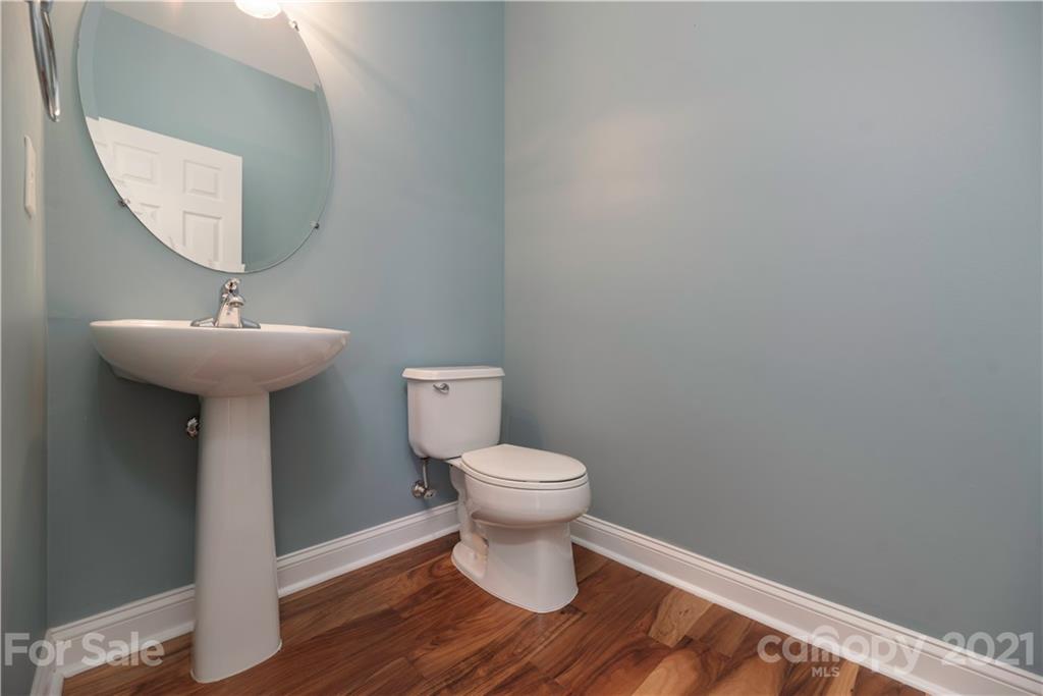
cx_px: 522
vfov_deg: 81.2
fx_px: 406
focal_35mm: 14
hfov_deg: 104.2
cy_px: 348
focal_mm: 14
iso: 320
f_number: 5.6
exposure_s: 1/20
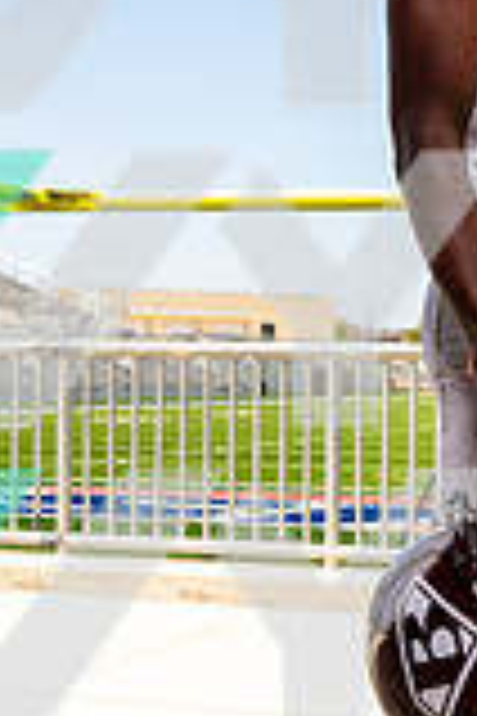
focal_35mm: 82
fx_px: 1630
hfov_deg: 16.4
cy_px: 293
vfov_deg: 24.7
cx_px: 446
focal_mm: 29
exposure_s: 1/125
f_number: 9
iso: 100
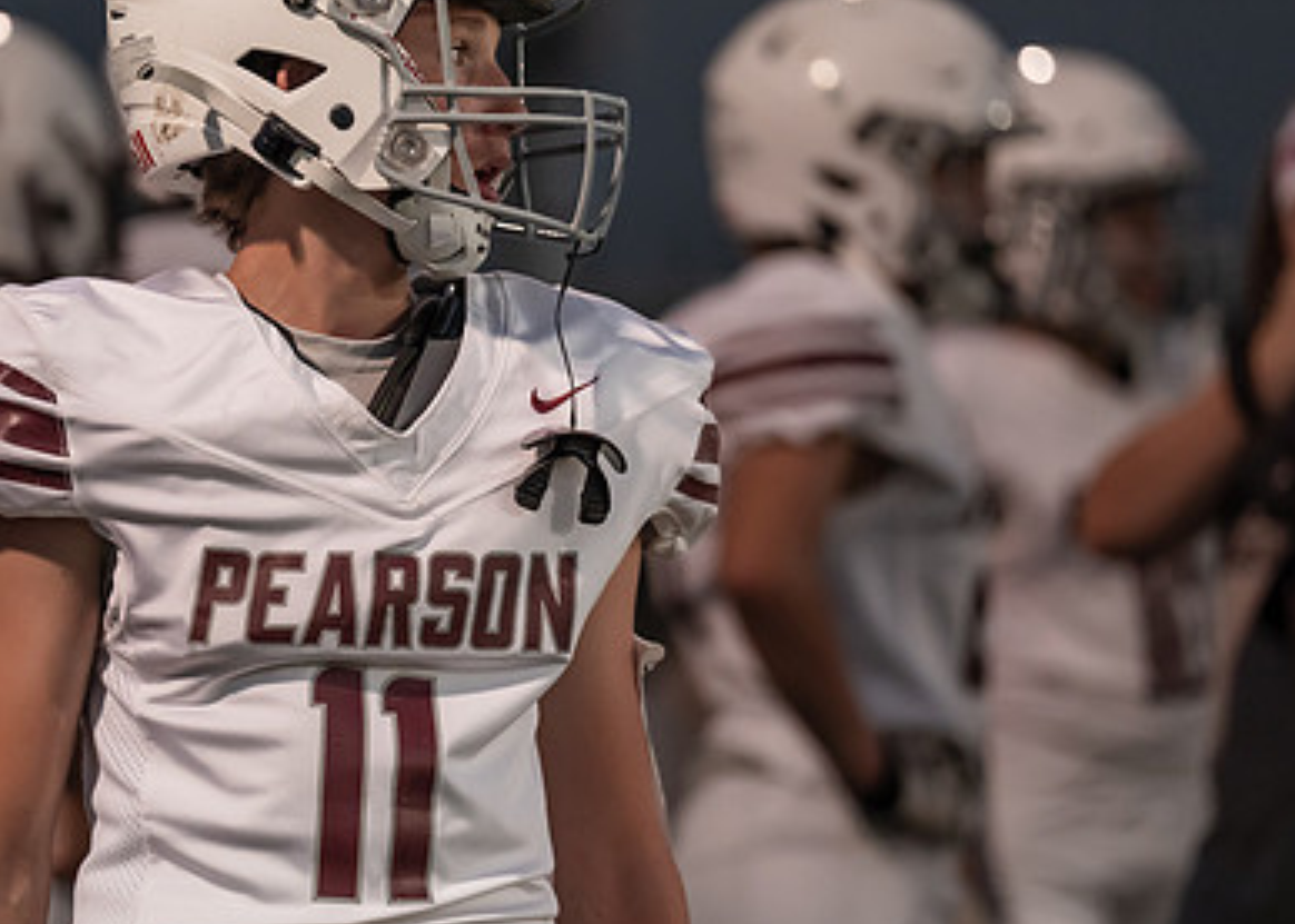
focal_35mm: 321
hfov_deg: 6.3
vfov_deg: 4.5
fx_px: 11804
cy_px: 407
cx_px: 404
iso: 3200
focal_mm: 200
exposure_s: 1/1250
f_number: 2.8
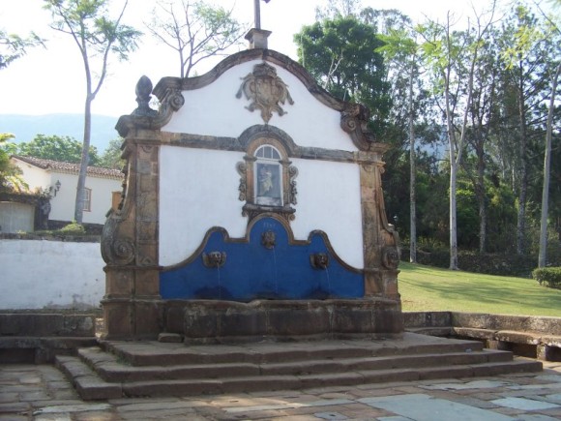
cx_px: 280
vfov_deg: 37.7
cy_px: 210
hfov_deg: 49.0
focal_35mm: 38
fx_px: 616
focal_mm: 6.3
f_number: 2.8
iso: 80
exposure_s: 1/500
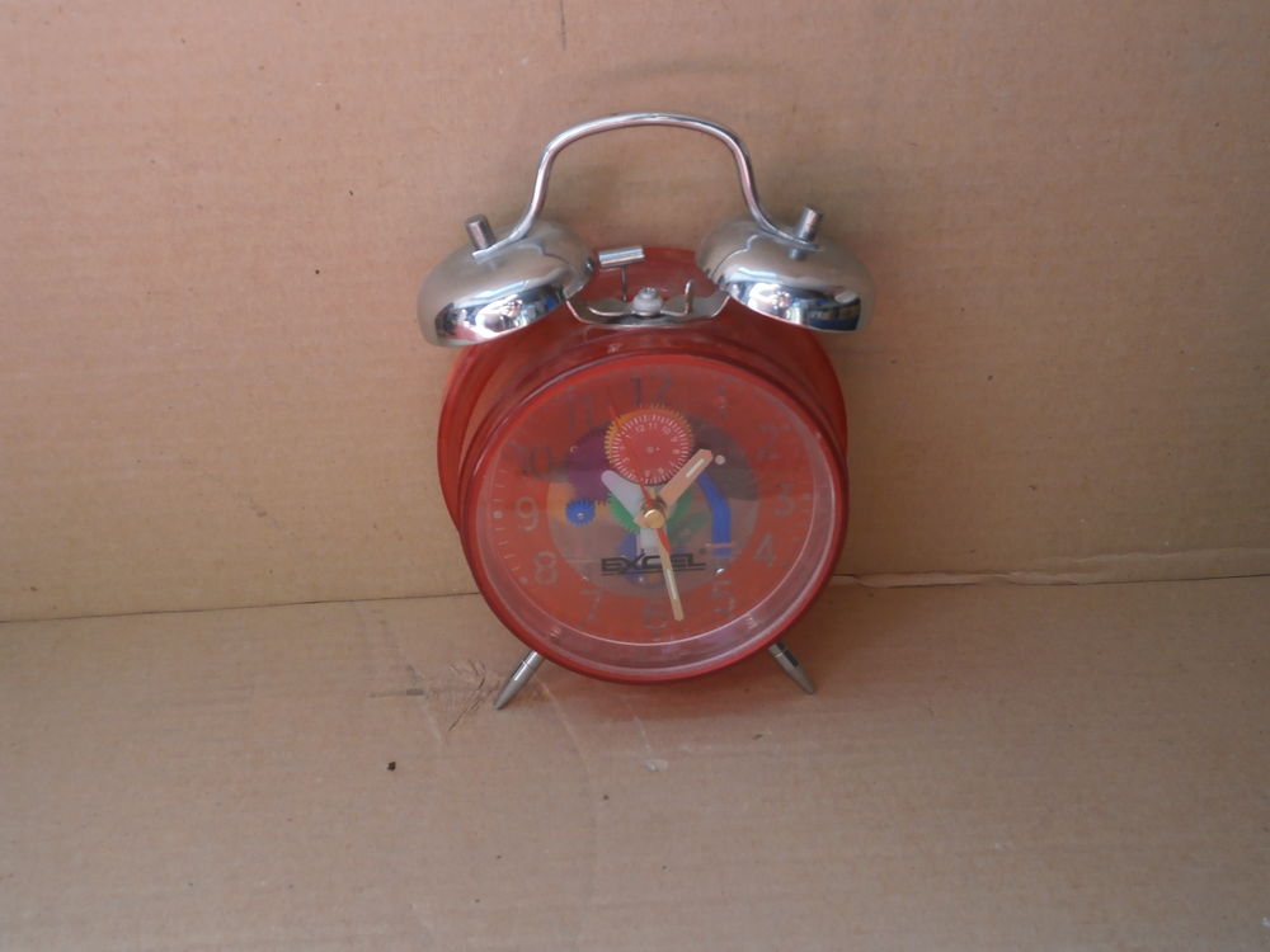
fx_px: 1724
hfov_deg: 40.4
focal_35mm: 47
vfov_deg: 30.9
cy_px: 476
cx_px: 635
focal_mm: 8.3
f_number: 3.4
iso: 80
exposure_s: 1/60
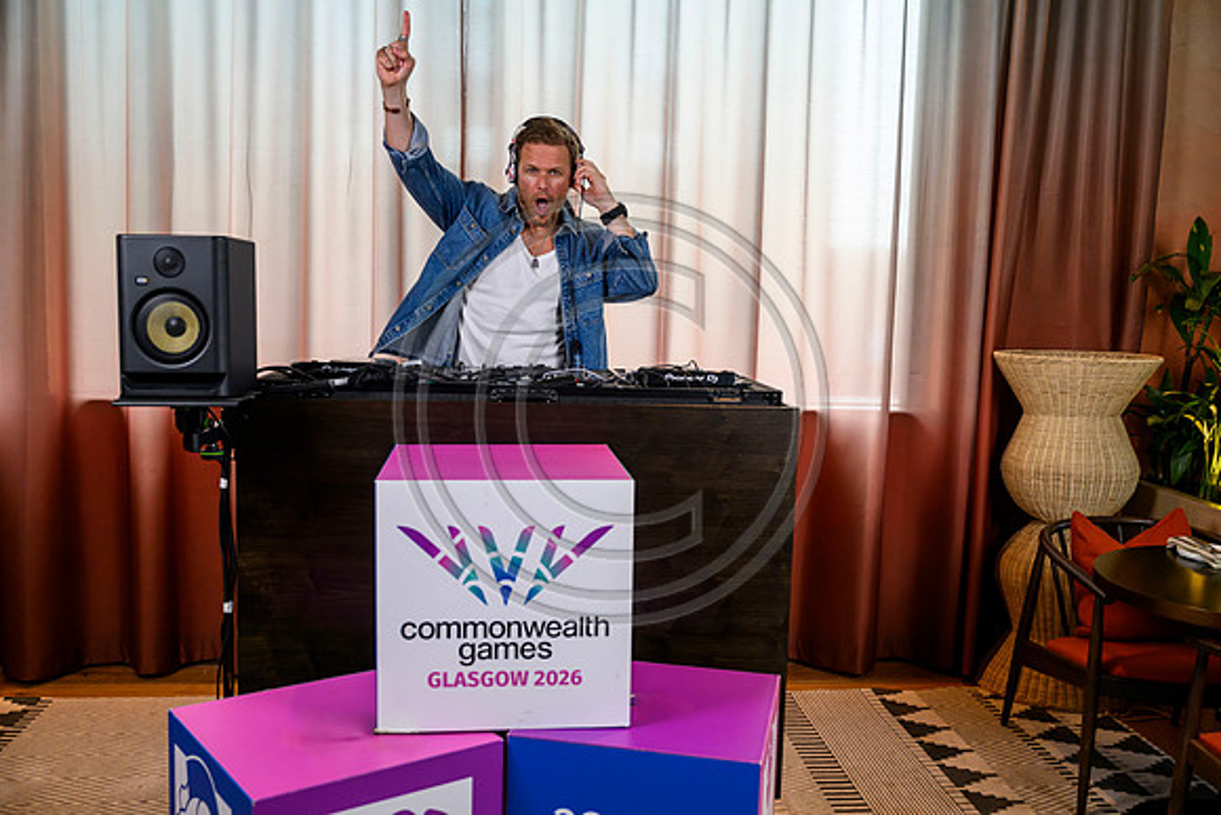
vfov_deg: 38.9
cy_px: 408
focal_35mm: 34
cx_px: 610
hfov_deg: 55.8
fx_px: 1153
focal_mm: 34
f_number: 3.2
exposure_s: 1/400
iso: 2000
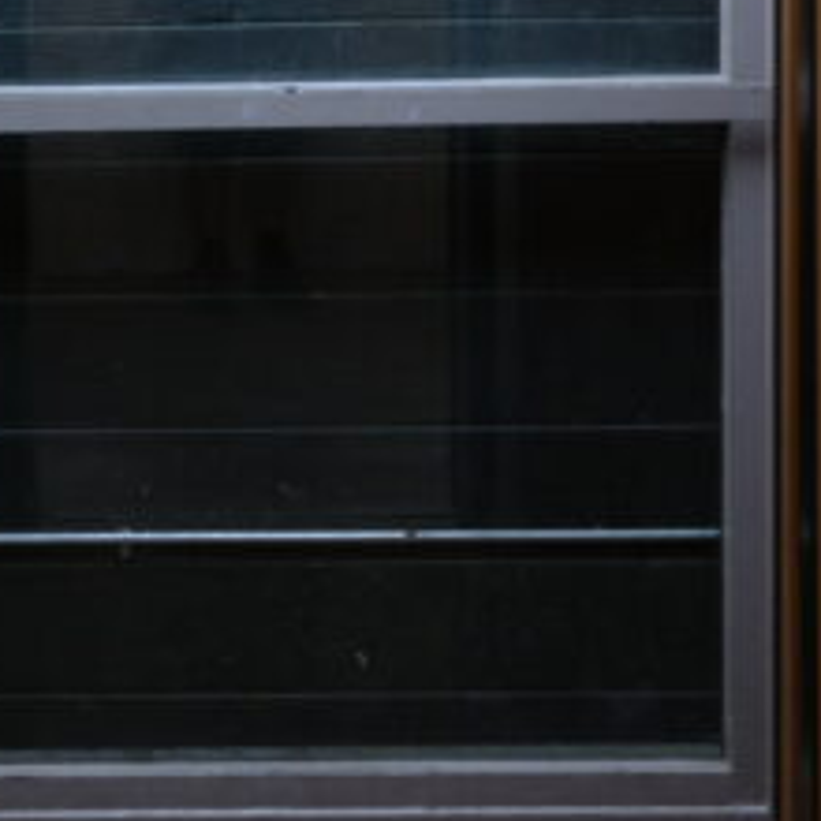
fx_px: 2388
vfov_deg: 18.8
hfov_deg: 19.3
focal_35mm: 89
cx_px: 183
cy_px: -60
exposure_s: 1/40
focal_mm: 20
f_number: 3.5
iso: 800
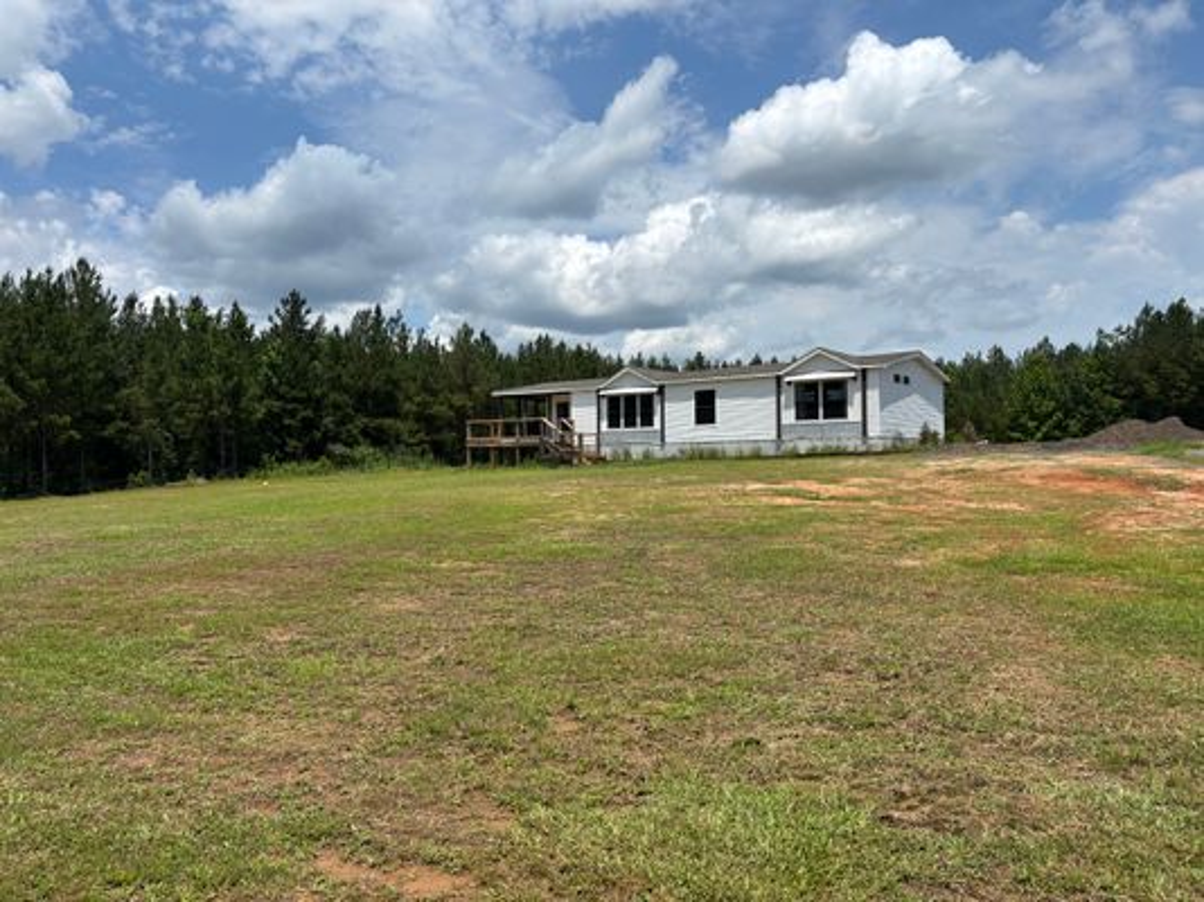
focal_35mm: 26
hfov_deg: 67.3
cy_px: 451
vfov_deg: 53.0
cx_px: 602
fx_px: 904
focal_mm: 5.96
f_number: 1.6
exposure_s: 1/5618
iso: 50
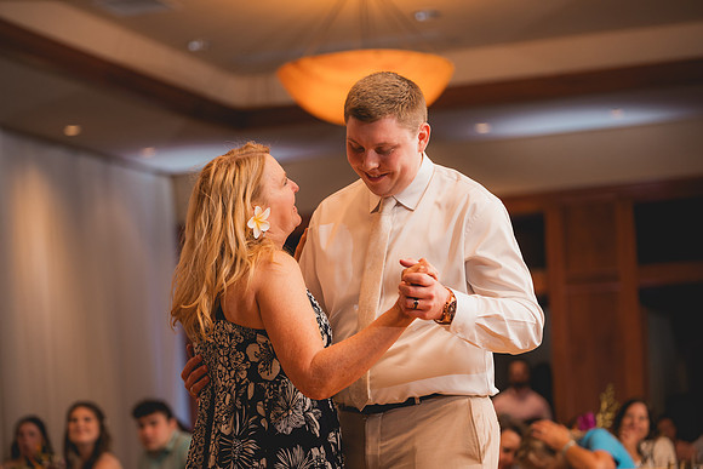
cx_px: 352
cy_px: 234
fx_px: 1777
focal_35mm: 91
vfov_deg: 15.0
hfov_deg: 22.4
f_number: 2.8
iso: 1000
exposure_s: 1/250
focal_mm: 91
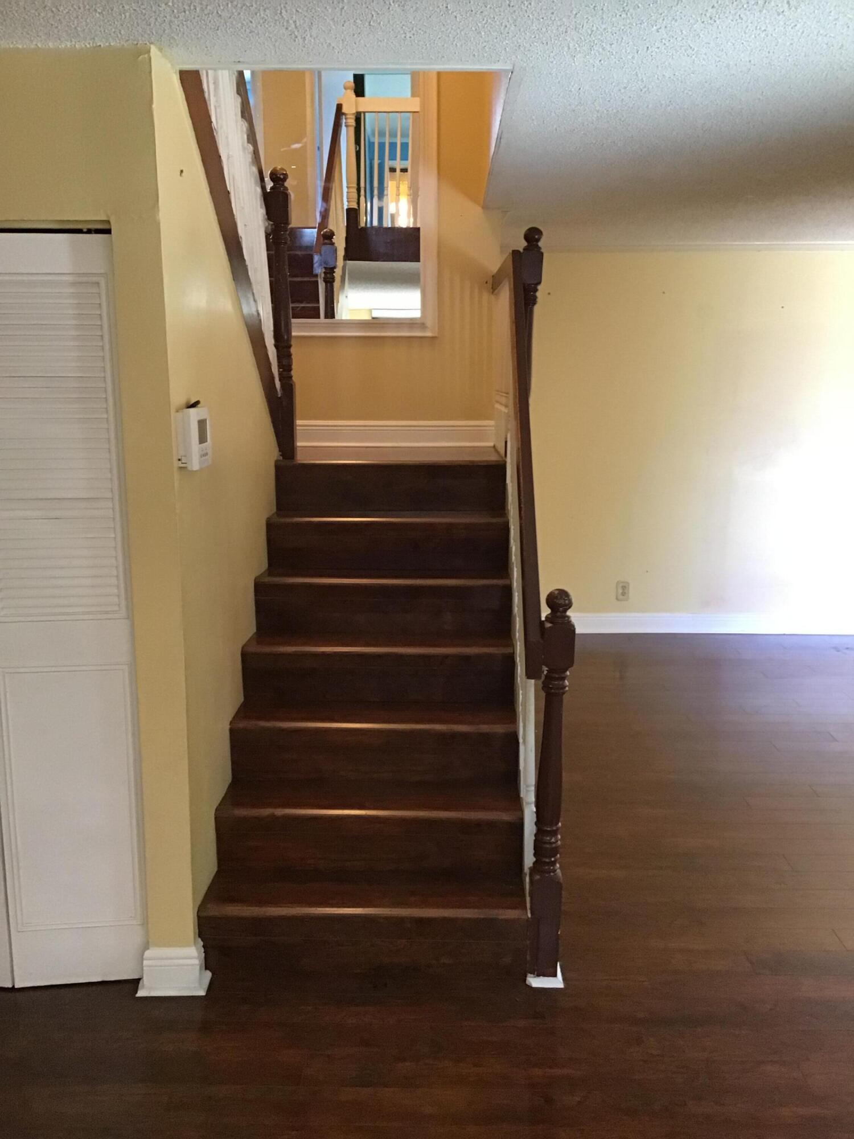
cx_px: 427
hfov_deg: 45.4
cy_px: 570
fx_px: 1020
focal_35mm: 31
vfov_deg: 58.4
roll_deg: +0.0
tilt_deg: -11.6
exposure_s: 1/24
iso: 200
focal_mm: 3.3
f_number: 2.4
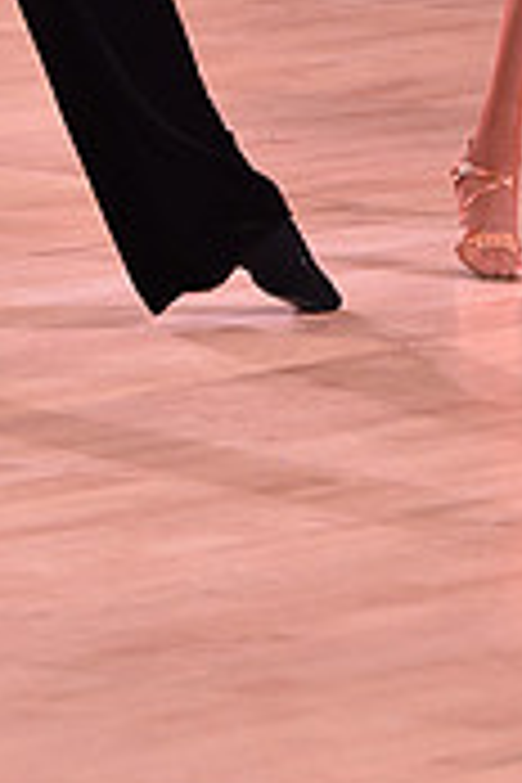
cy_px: -477
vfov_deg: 4.9
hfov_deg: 3.3
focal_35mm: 417
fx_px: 9069
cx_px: 502
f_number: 4.5
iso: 1600
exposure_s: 1/250
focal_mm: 125
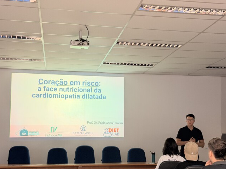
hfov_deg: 33.2
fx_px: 379
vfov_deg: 25.2
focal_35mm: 58
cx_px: 126
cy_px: 101
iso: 250
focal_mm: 6.76
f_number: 1.78
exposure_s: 1/60
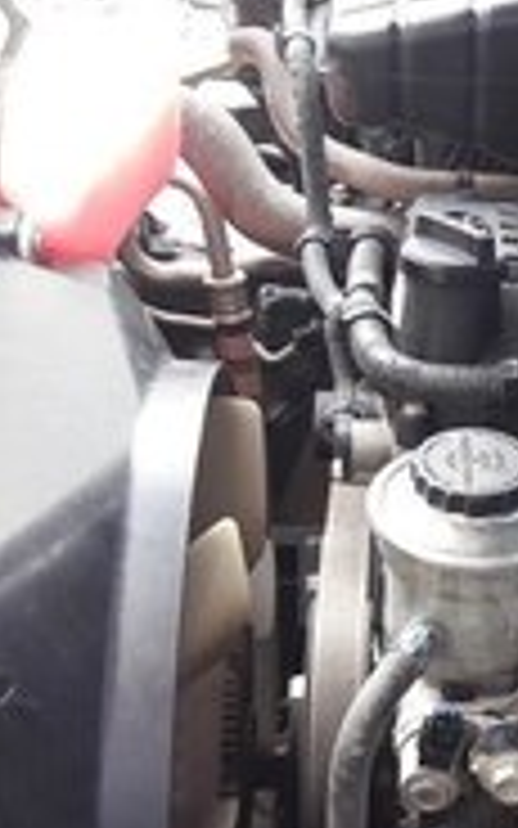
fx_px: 1807
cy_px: 576
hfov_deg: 15.7
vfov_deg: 25.6
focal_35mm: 80
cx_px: 617
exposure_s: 1/50
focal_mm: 3.7
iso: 50
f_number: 1.9
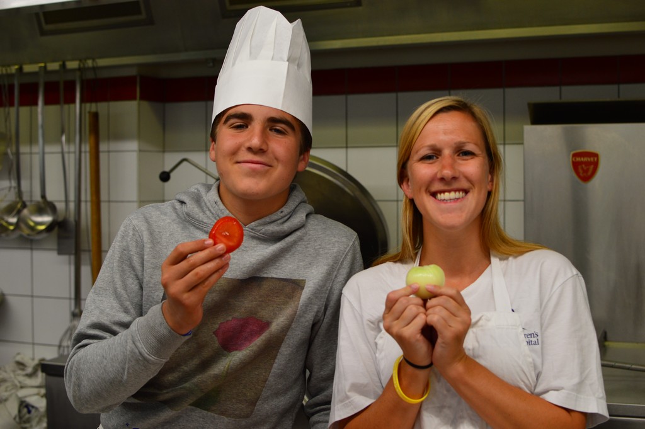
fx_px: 940
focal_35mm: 52
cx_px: 322
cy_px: 214
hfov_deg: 37.9
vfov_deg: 25.7
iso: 400
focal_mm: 35
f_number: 3.2
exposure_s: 1/200
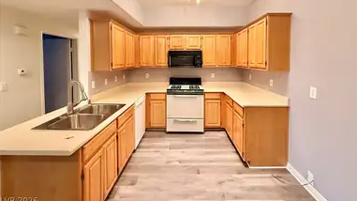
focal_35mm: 16
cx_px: 186
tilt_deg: -1.3
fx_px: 151
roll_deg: +0.3
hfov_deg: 99.3
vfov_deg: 65.1
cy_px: 66
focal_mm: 2.22
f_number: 2.2
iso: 400
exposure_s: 1/60
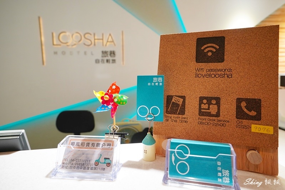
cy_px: 95
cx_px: 142
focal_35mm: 22
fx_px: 174
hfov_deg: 78.6
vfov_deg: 57.2
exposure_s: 1/50
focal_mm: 22
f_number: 5.6
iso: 1000
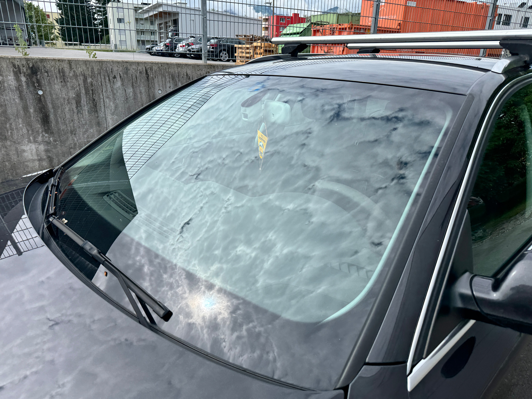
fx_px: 369
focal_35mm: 24
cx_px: 266
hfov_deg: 71.6
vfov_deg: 56.8
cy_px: 200
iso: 80
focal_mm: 6.76
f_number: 1.78
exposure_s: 1/3802
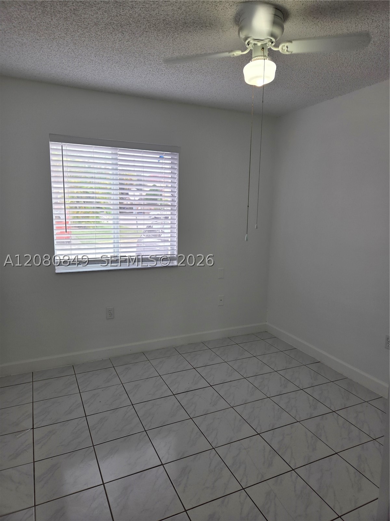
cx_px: 195
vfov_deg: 73.9
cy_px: 260
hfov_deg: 58.9
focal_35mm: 23
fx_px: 346
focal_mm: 5.4
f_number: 1.8
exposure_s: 1/120
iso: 50
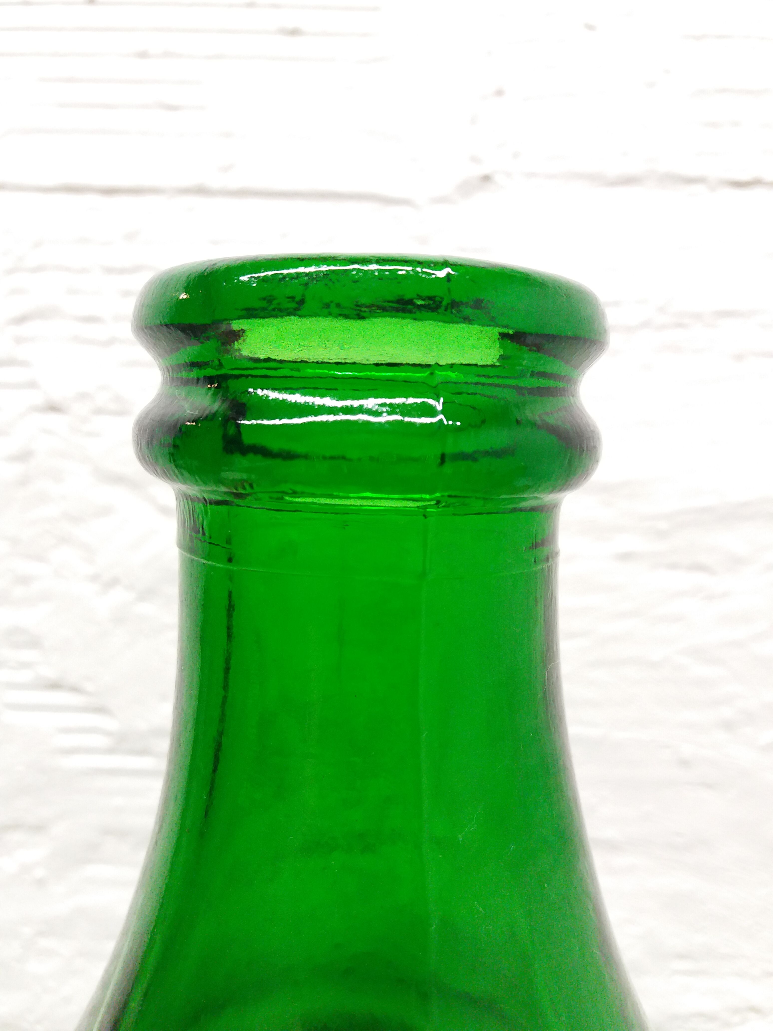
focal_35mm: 28
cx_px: 386
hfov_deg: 49.7
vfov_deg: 63.4
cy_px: 516
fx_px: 834
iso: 200
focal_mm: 3.7
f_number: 1.9
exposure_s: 1/100
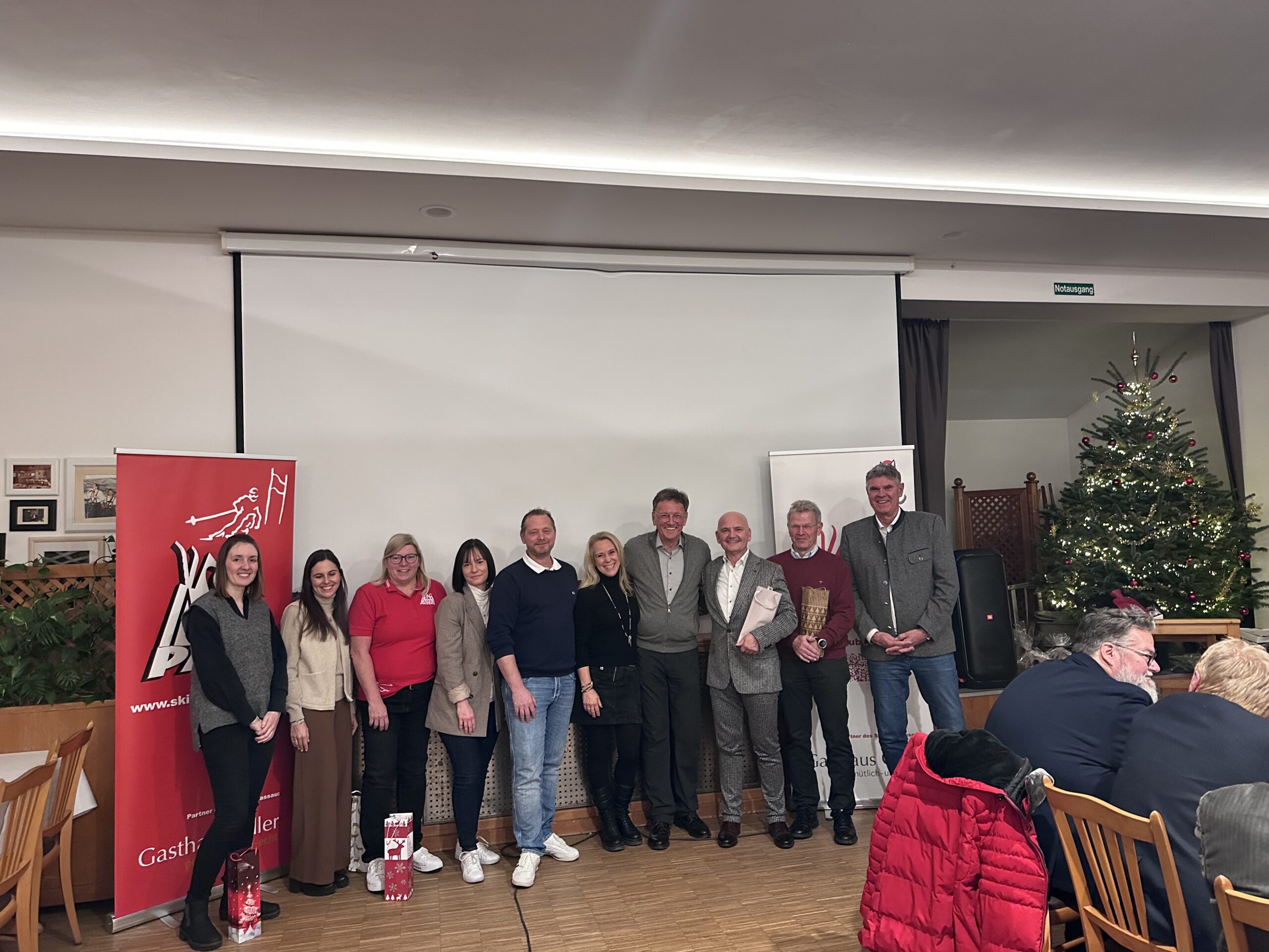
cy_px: 476
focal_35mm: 24
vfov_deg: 56.8
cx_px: 634
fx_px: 880
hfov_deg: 71.6
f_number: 1.78
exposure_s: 1/60
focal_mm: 6.86
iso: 500
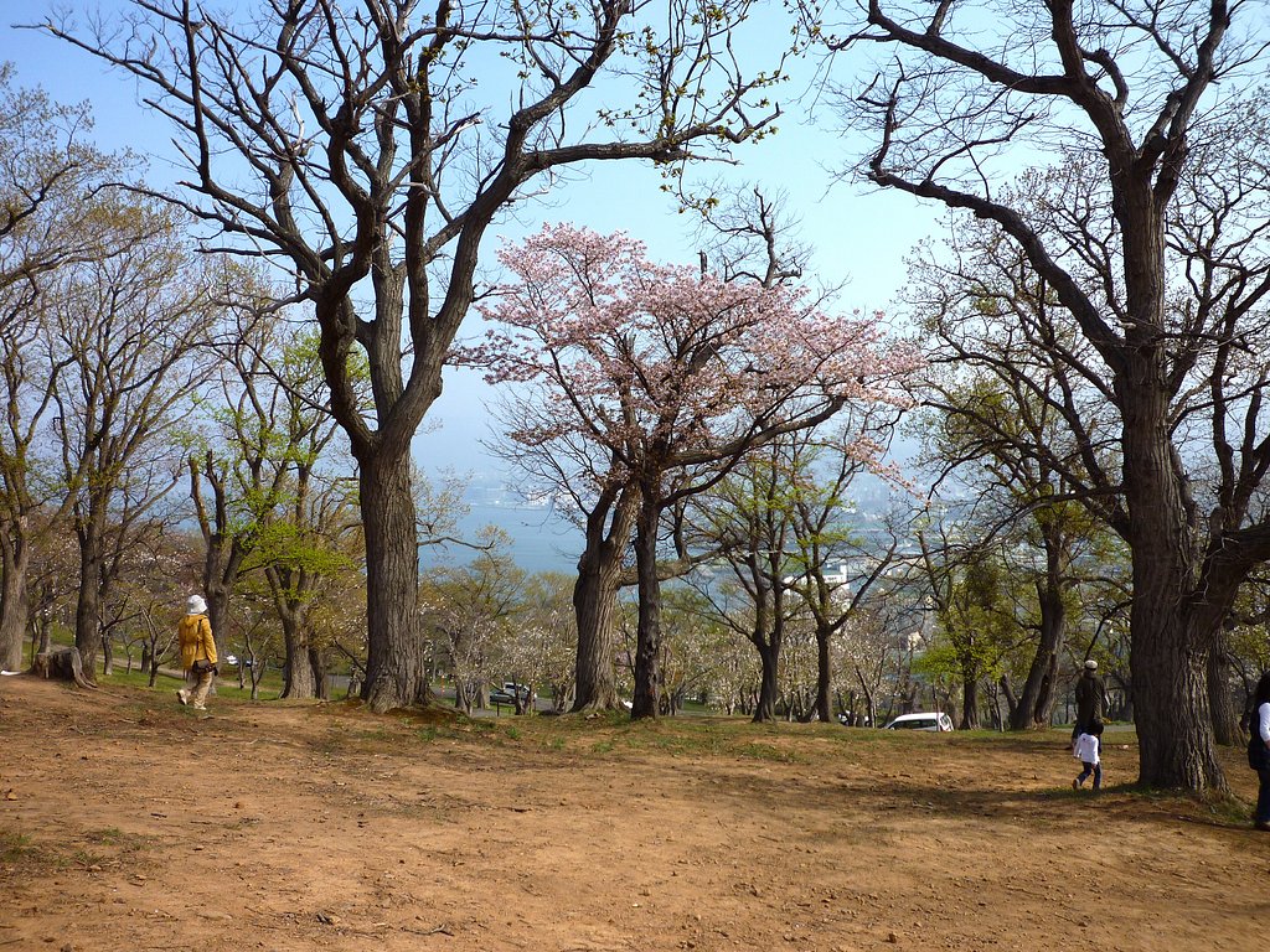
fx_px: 1101
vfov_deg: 46.8
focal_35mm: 30
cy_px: 476
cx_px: 635
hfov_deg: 60.0
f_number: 4
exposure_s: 1/640
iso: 80
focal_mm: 5.3
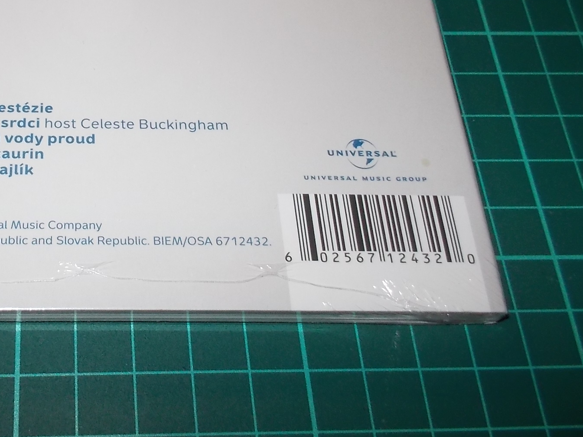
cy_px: 96
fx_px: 825
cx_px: 100
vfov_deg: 29.1
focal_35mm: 49
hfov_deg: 37.3
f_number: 3.3
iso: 200
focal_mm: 4.1
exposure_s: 1/30
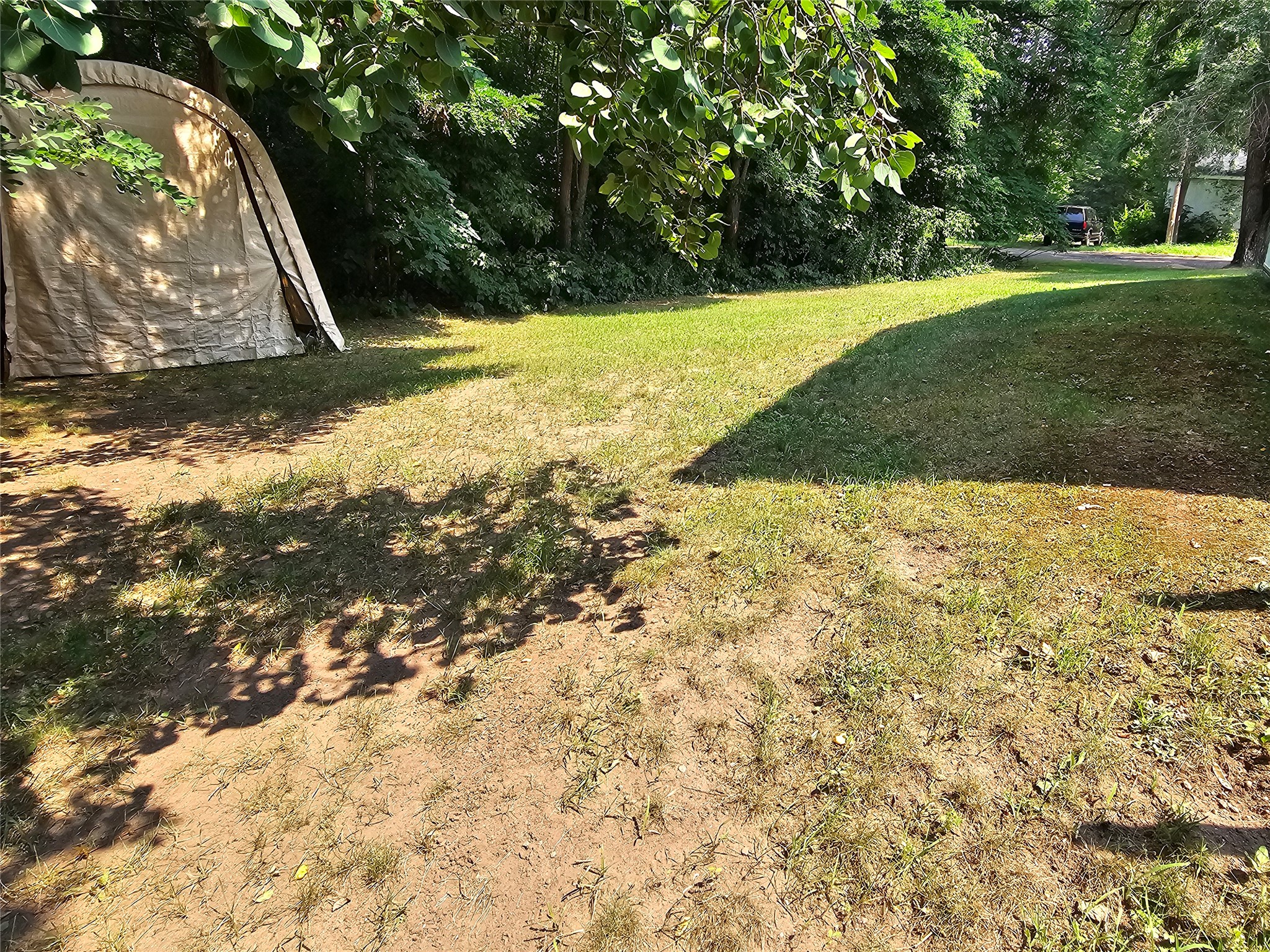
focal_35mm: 13
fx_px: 477
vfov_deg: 89.9
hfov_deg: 106.2
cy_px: 476
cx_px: 635
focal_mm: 2.2
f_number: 2.2
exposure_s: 1/604
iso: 50
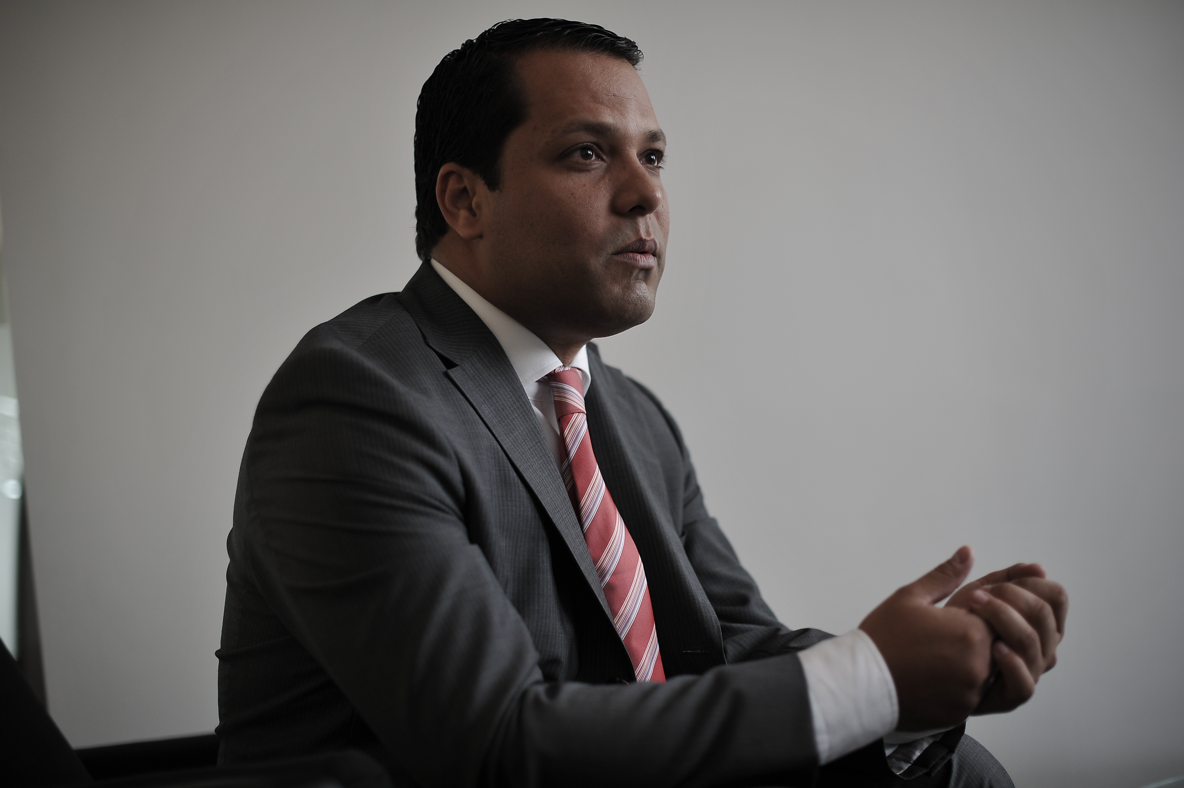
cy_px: 394
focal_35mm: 50
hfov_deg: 39.6
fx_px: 1643
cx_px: 592
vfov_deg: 27.0
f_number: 1.8
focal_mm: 50
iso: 500
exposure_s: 1/400
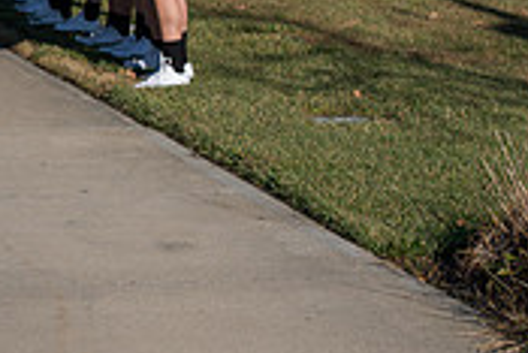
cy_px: -29
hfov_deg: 8.2
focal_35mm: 248
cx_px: -51
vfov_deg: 5.5
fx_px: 3640
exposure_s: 1/500
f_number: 4.5
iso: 64
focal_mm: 75
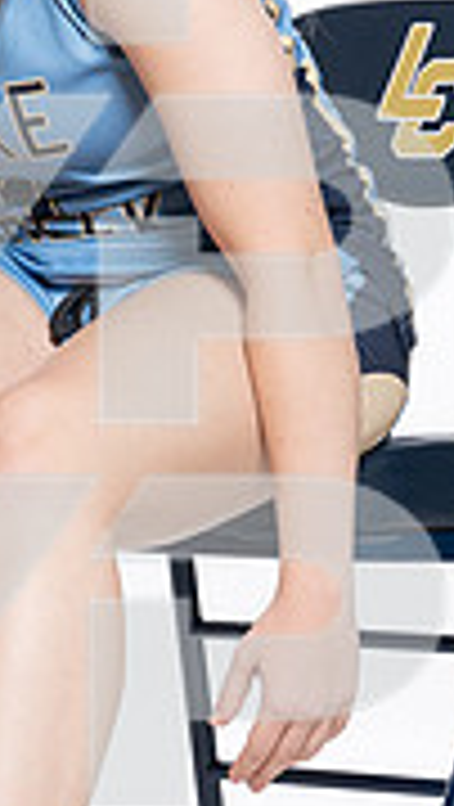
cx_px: 0
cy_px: 300
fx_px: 4996
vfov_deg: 9.2
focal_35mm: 234
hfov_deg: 5.2
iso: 800
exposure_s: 1/250
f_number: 8
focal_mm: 57
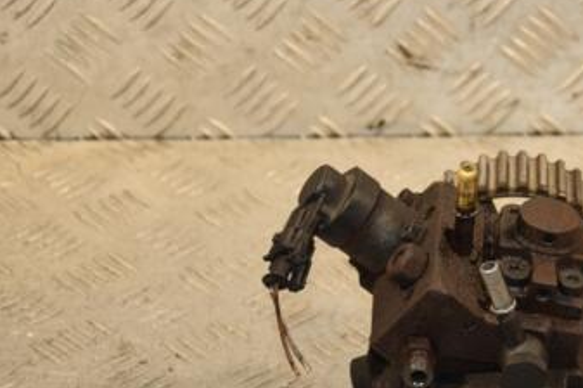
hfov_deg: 14.7
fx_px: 2249
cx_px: 490
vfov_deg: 9.8
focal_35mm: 139
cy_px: 294
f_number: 5
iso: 800
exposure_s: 1/200
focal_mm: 52
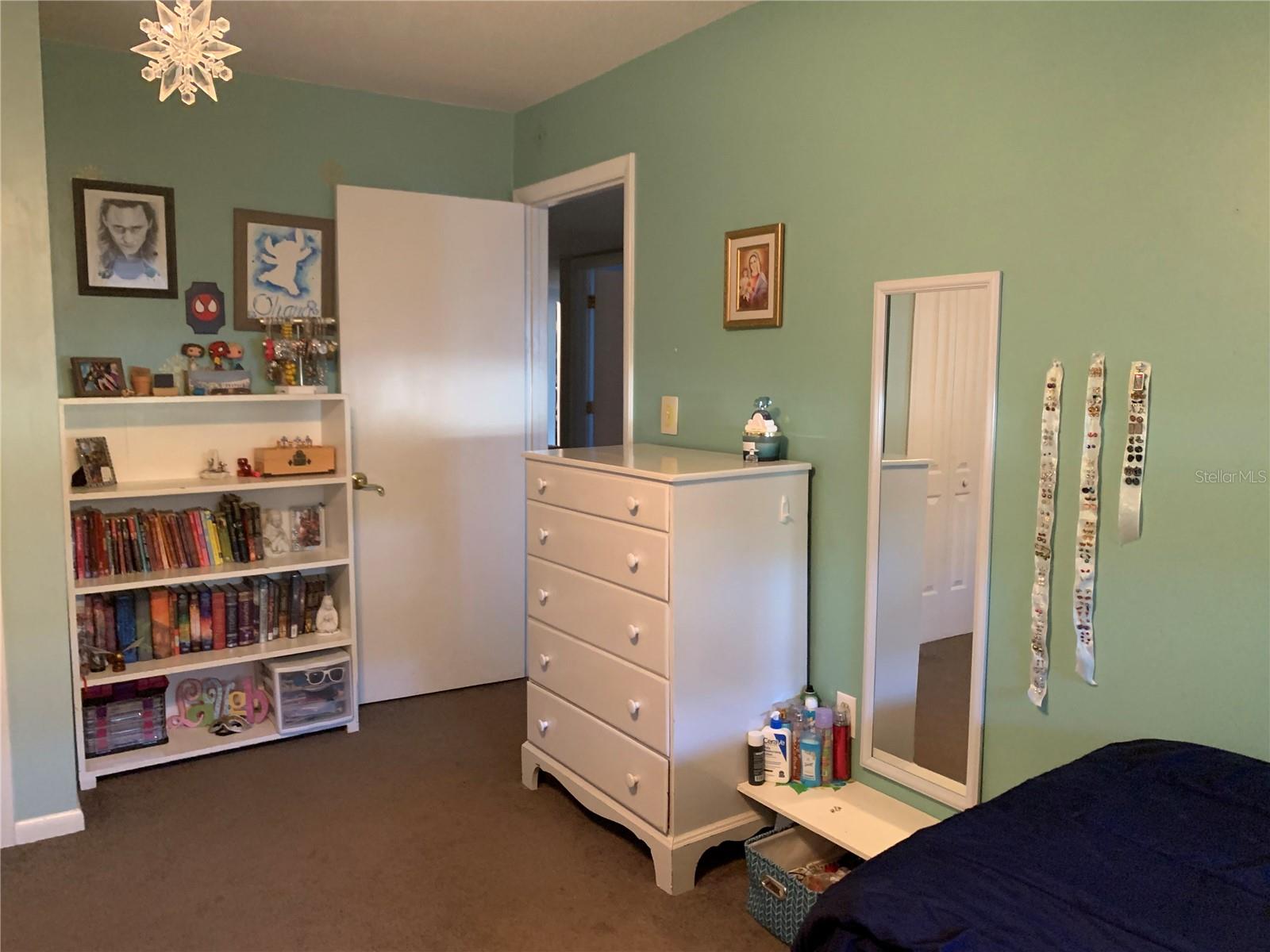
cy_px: 476
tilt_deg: -4.9
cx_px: 635
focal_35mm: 26
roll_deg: -0.7
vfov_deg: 53.1
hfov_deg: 67.3
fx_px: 954
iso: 400
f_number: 1.8
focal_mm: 4.25
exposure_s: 1/40
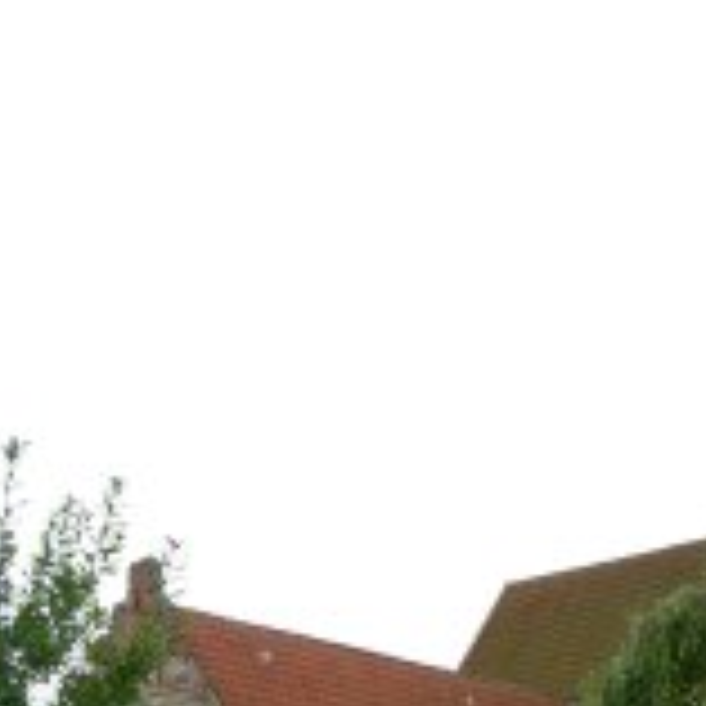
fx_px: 1984
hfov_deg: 19.5
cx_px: 717
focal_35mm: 86
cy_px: 533
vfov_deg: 20.0
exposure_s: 1/186
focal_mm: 7.5
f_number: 4.3
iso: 50
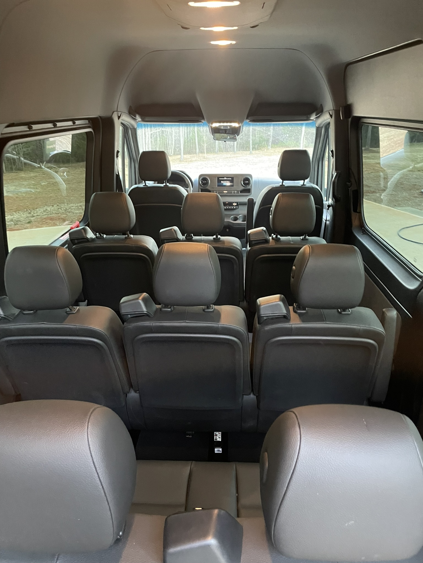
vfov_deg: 67.3
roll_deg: +1.2
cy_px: 282
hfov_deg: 53.1
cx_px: 212
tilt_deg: -23.5
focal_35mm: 26
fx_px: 424
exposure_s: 1/31
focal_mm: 4.2
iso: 640
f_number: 1.6
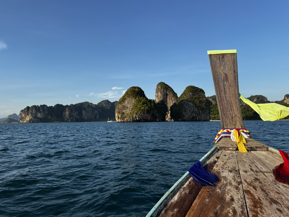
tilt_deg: +5.9
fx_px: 217
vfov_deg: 53.1
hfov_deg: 67.3
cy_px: 108
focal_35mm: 26
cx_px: 144
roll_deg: +1.2
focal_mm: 5.7
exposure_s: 1/2083
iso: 50
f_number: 1.5
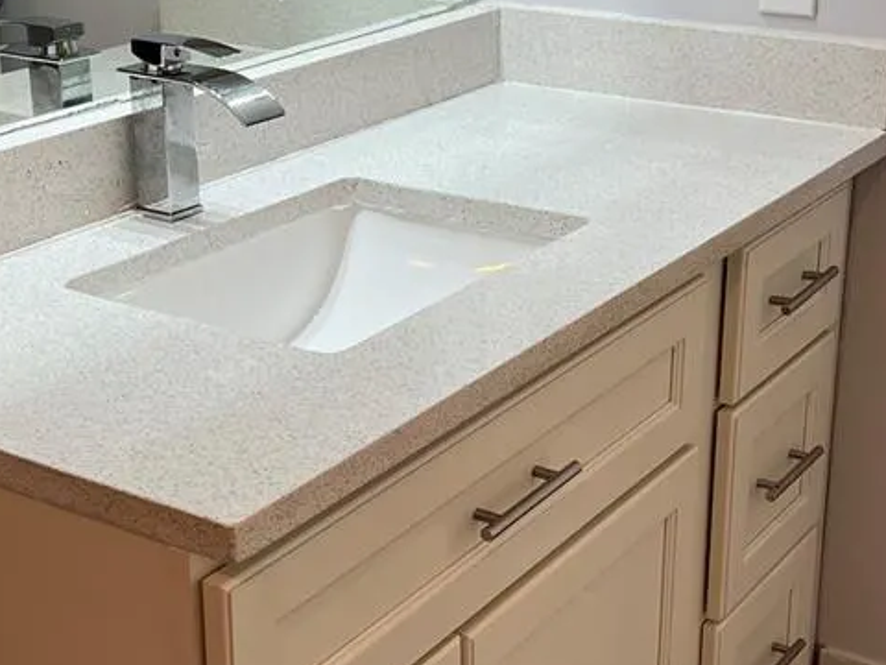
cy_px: 323
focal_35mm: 65
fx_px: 1664
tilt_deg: -19.5
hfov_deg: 29.8
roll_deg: +0.9
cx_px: 377
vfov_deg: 22.6
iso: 100
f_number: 1.5
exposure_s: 1/120
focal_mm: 5.7
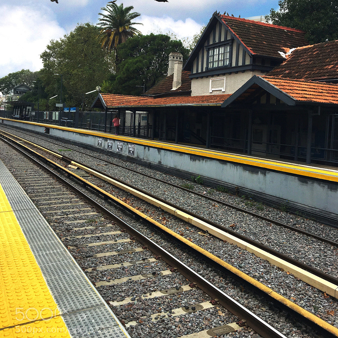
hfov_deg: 47.2
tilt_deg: +0.6
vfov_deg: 46.7
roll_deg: -3.8
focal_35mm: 35
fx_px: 387
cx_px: 170
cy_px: 121
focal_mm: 4.15
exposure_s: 1/1672
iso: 25
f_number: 2.2
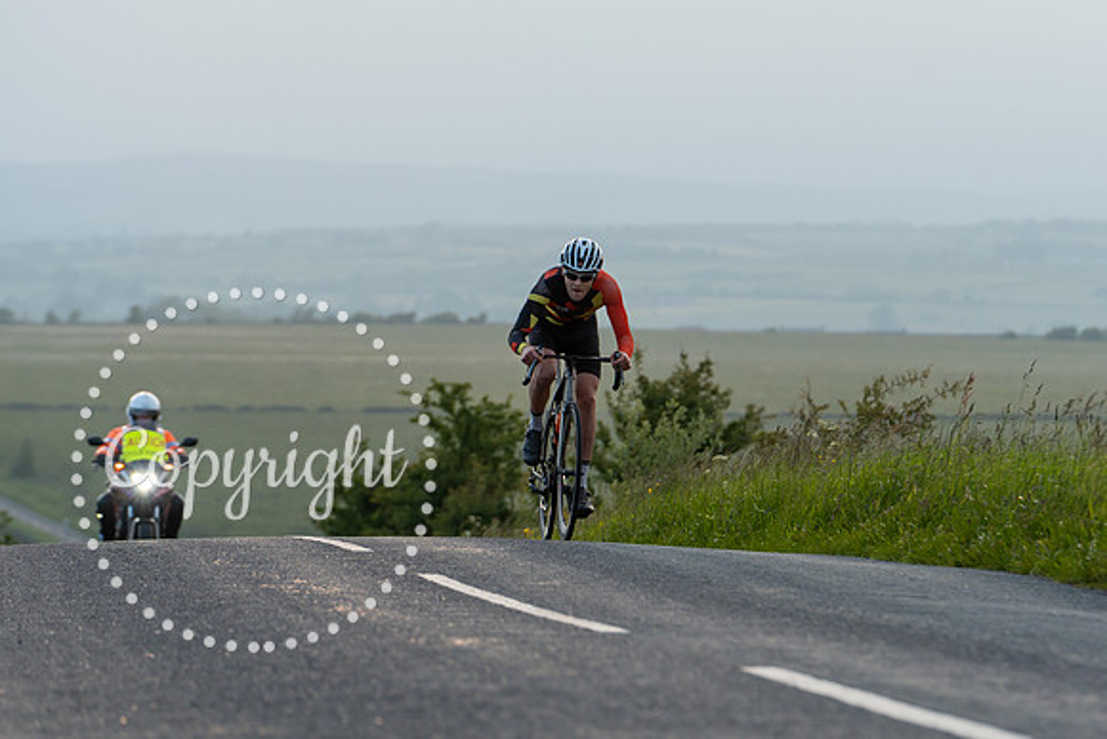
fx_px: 6604
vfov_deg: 6.4
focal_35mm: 215
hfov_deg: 9.6
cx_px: 589
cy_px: 217
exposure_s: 1/1250
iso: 400
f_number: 4.5
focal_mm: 152
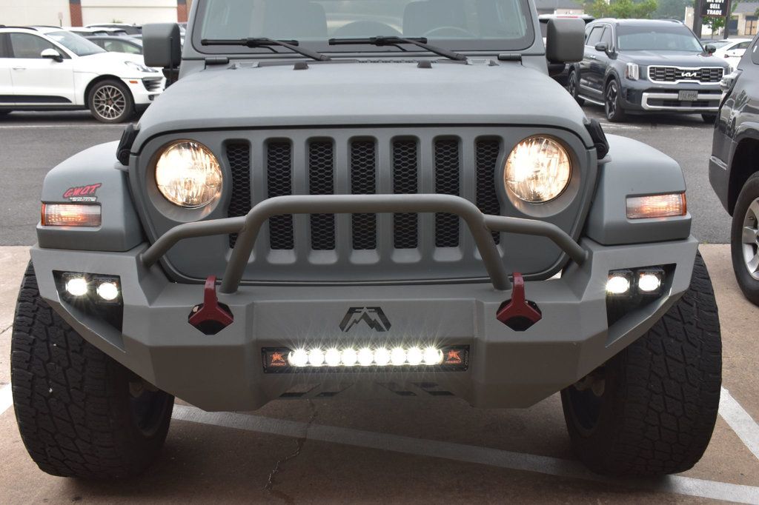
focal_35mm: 38
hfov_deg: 51.3
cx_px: 380
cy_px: 252
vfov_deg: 35.5
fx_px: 790
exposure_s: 1/125
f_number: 9
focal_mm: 25
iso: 400
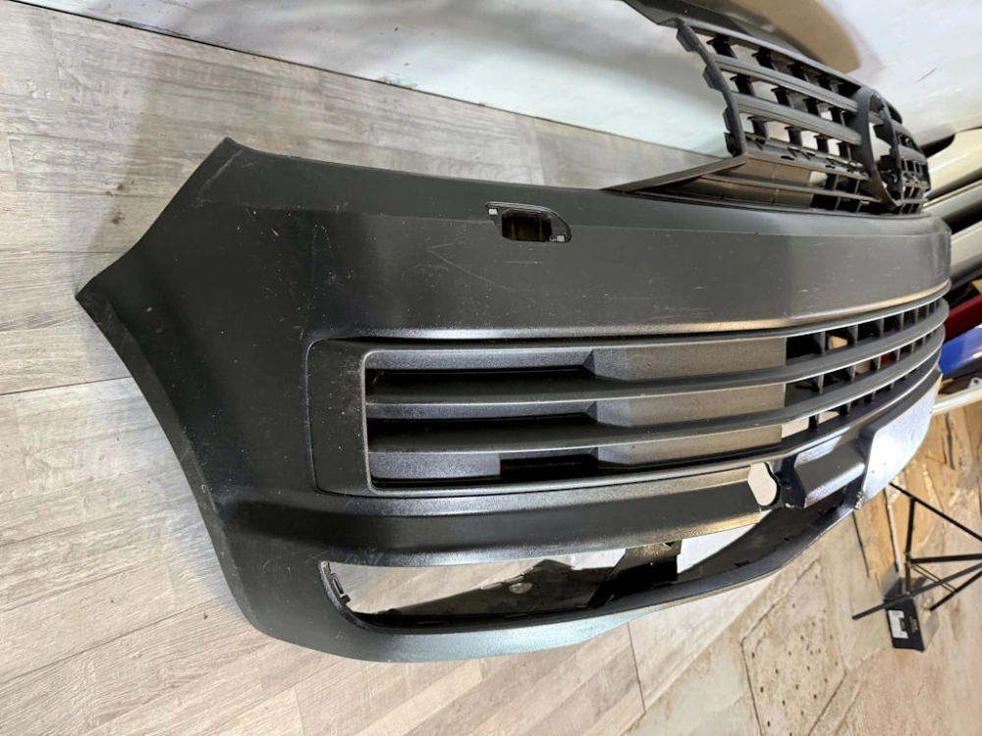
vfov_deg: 56.8
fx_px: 681
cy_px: 368
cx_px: 491
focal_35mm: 24
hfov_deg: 71.6
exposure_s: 1/50
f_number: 1.78
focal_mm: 6.76
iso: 320
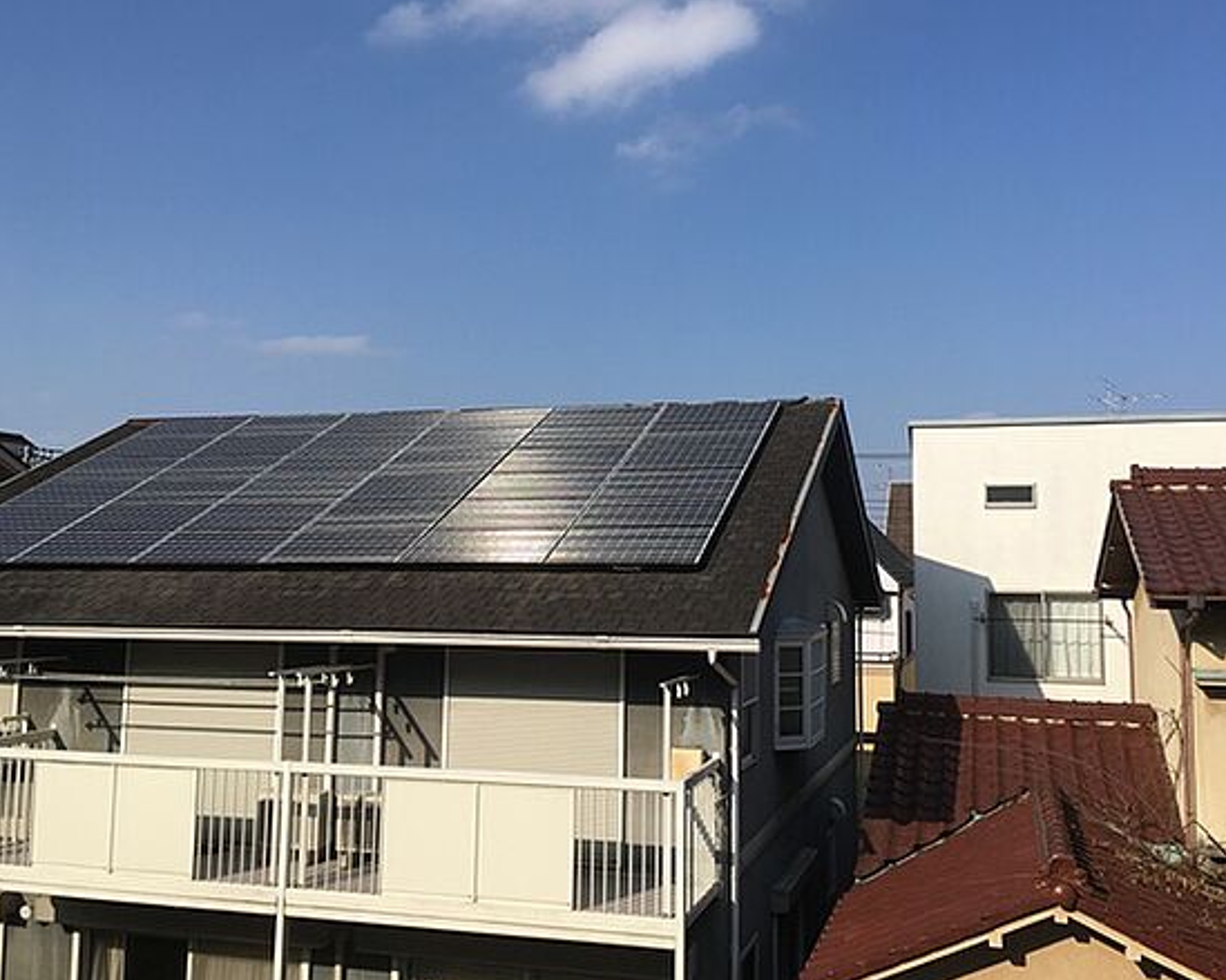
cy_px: 464
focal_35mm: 33
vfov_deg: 44.5
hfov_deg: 54.1
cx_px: 674
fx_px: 1197
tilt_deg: +5.9
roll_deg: +0.4
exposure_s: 1/2481
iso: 25
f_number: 2.2
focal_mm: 4.15
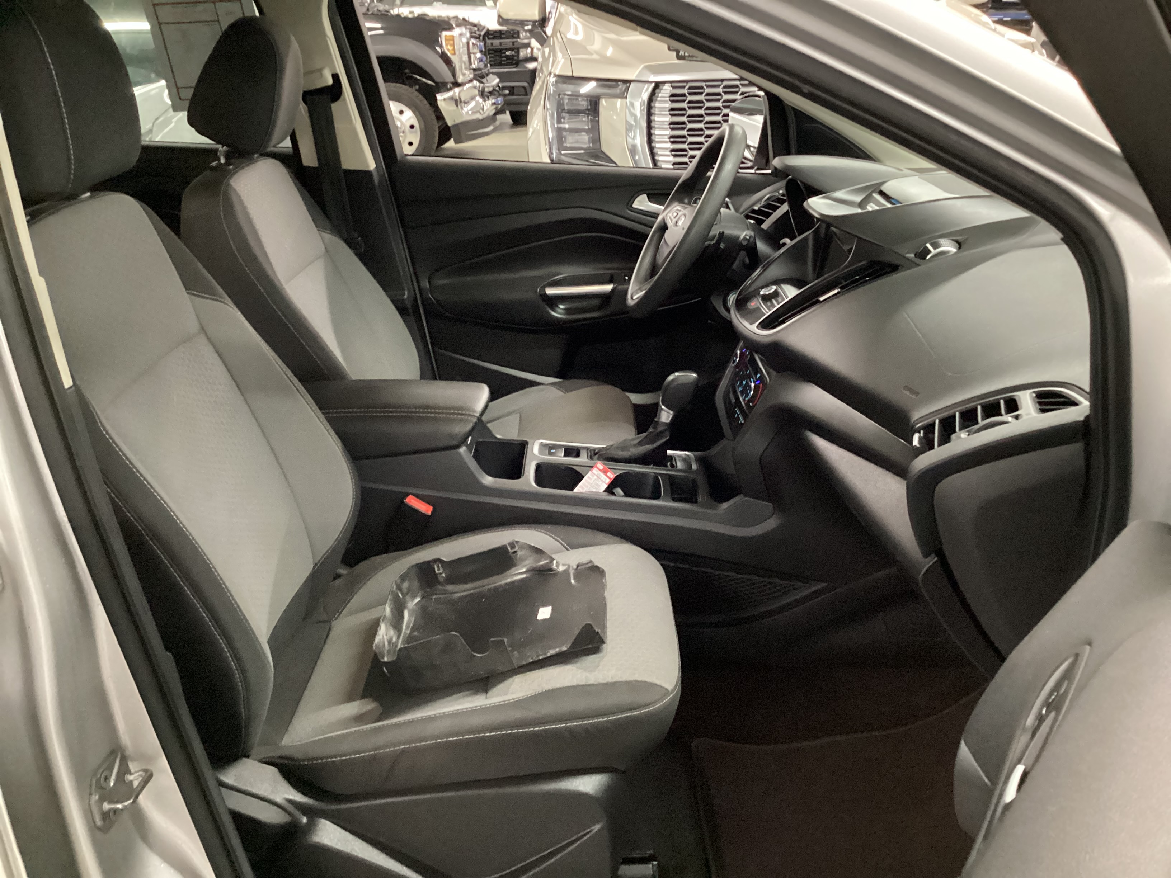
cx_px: 586
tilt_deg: -24.5
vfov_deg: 45.4
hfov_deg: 58.4
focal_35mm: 31
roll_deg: +1.7
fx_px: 1049
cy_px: 439
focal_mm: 3.3
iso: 640
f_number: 2.4
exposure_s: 1/30
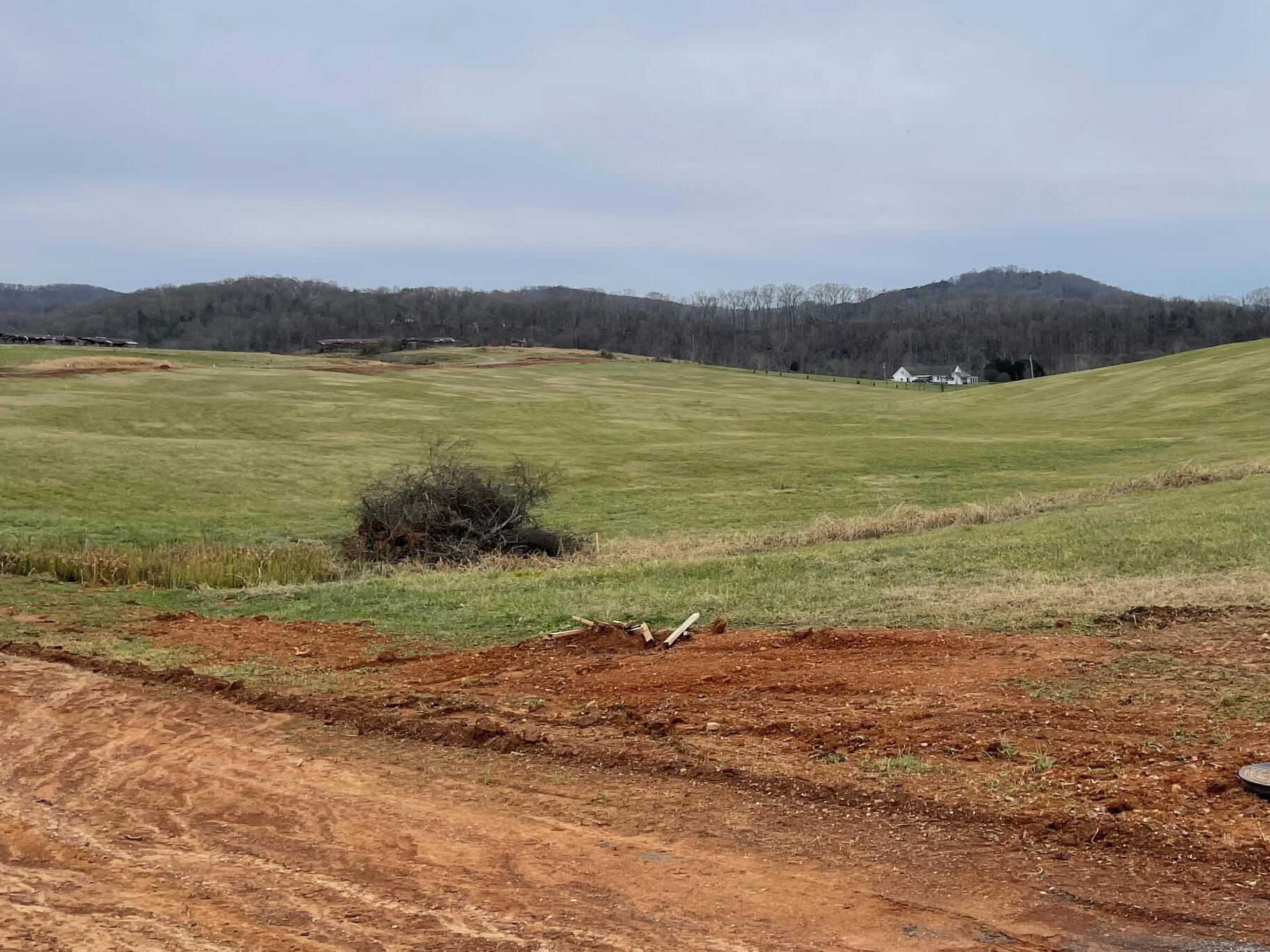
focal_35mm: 43
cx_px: 824
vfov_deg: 33.0
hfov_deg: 43.4
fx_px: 1577
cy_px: 250
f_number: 1.6
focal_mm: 5.1
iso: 32
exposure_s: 1/1715
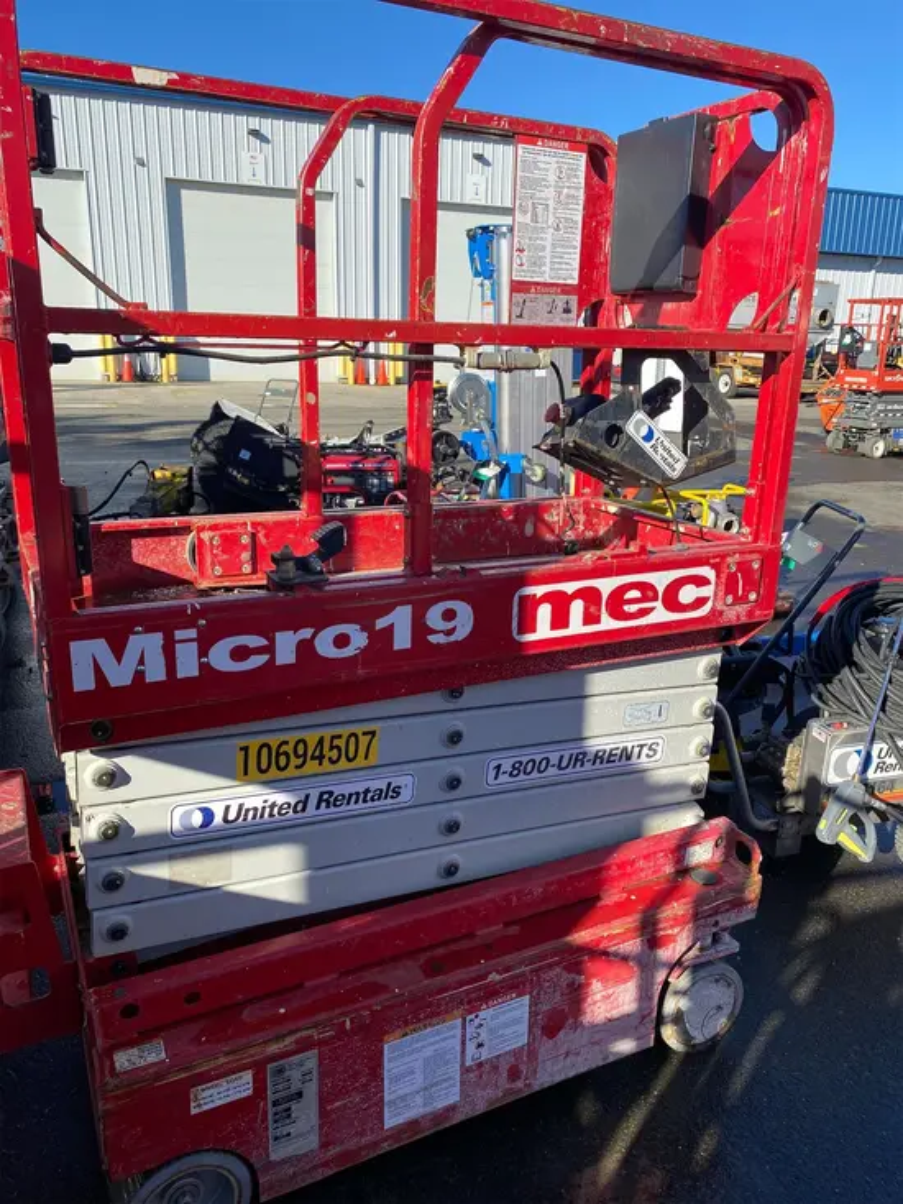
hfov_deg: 53.1
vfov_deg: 67.3
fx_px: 904
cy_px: 602
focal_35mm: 26
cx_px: 452
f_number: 1.8
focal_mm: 4.25
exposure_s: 1/1961
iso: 32
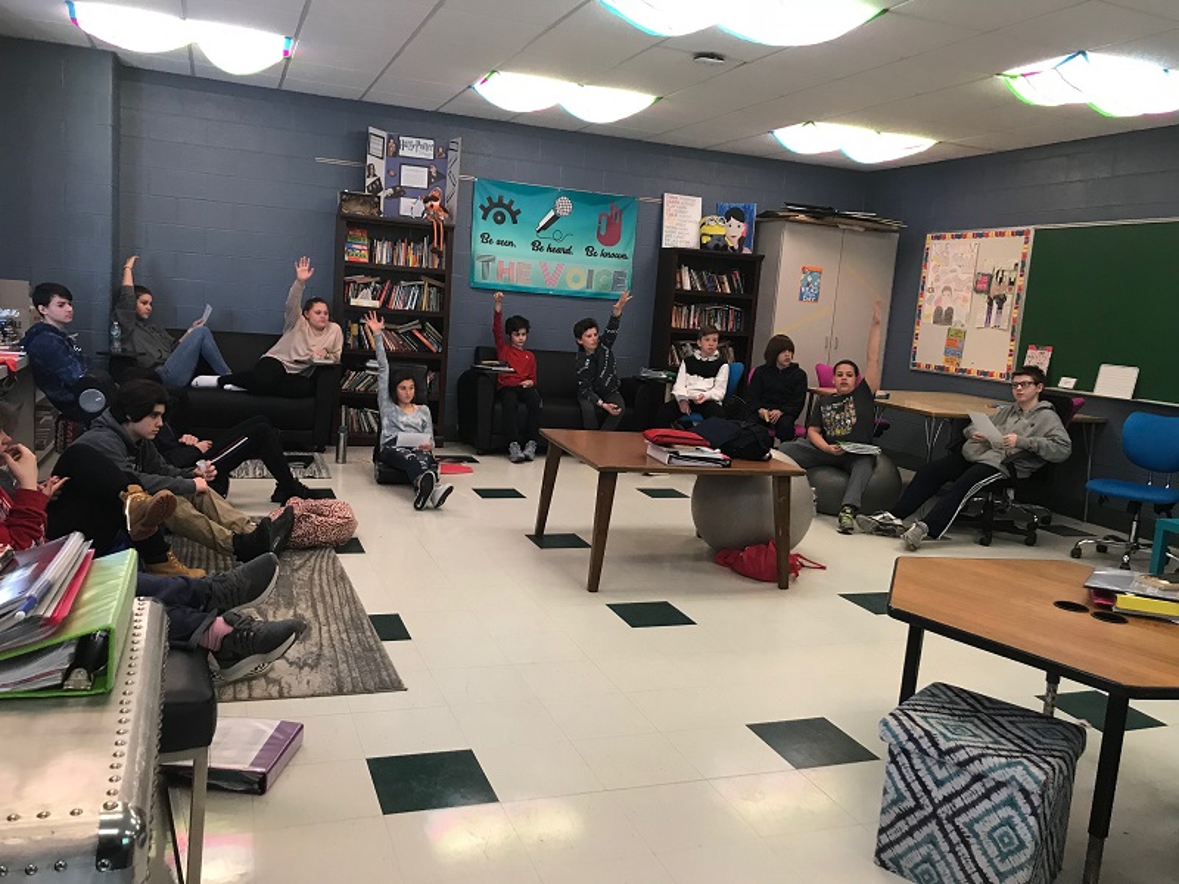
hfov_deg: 63.4
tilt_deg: -6.9
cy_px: 442
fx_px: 954
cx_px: 590
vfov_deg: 49.7
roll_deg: -5.7
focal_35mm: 28
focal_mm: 3.99
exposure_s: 1/15
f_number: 1.8
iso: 40
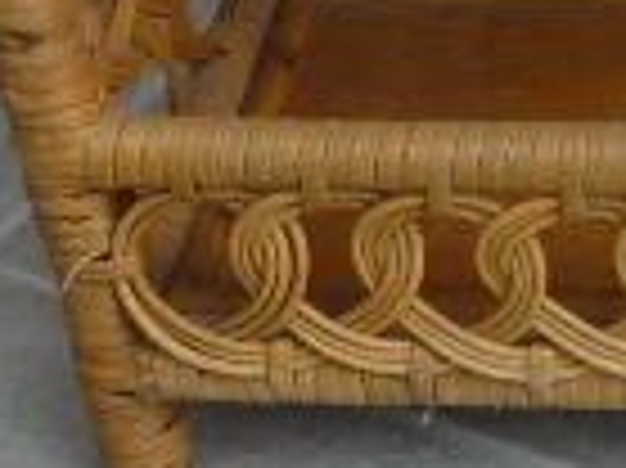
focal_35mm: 129
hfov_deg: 14.2
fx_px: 2331
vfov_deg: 10.6
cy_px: -446
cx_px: 964
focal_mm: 4.6
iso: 100
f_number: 3.2
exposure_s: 1/100
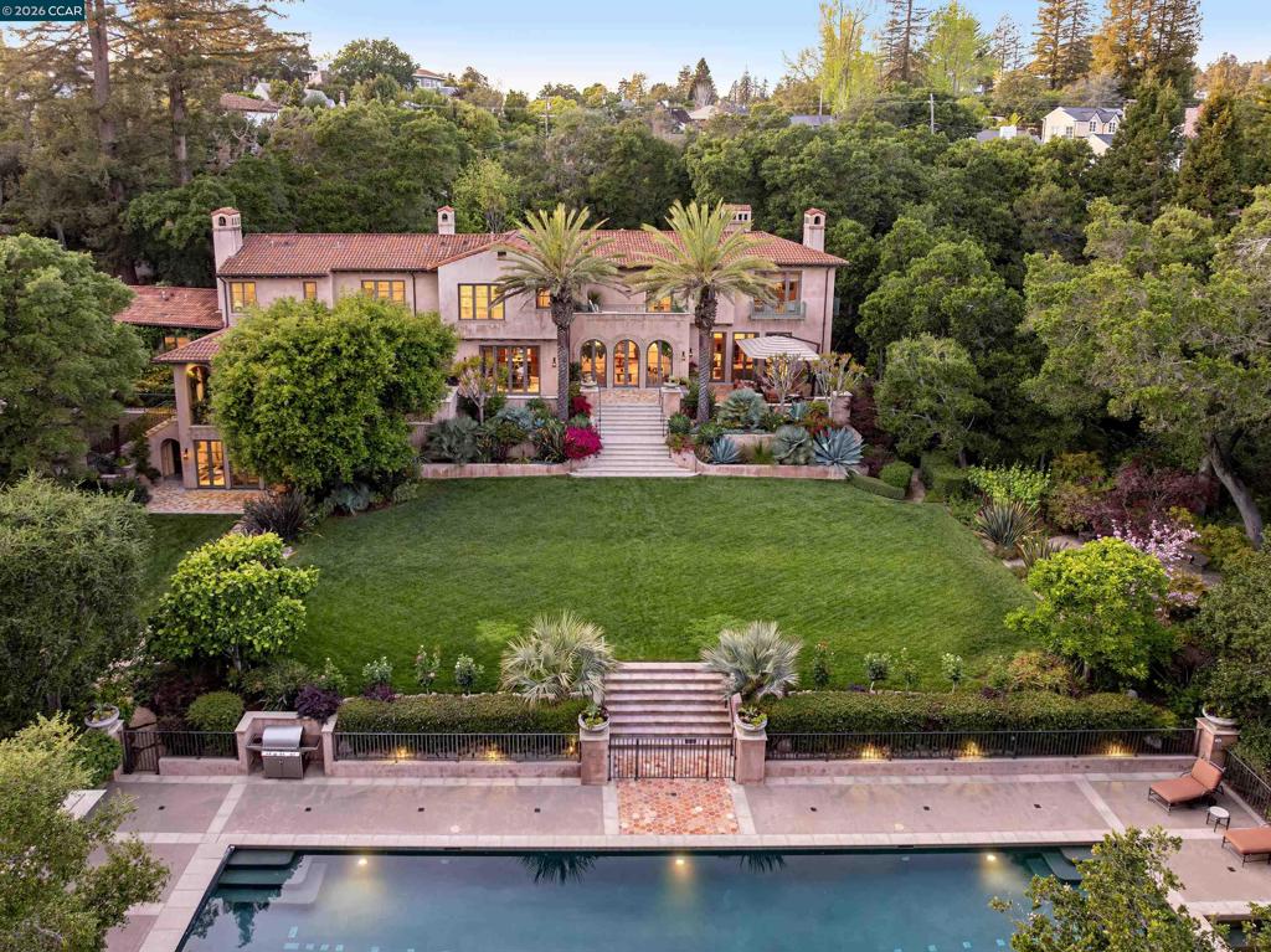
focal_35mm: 24
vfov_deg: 56.8
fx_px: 881
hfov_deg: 71.6
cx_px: 636
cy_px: 476
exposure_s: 1/200
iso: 200
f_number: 2.8
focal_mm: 12.29
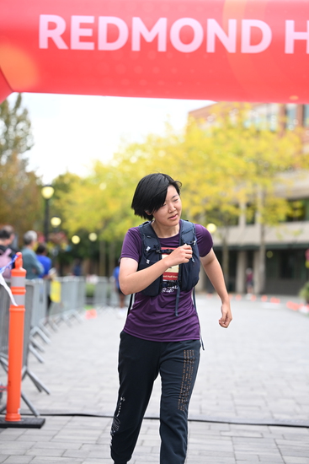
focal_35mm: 92
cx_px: 154
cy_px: 232
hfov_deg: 14.9
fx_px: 1184
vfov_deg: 22.1
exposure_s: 1/1600
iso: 640
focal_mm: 92
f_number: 2.8
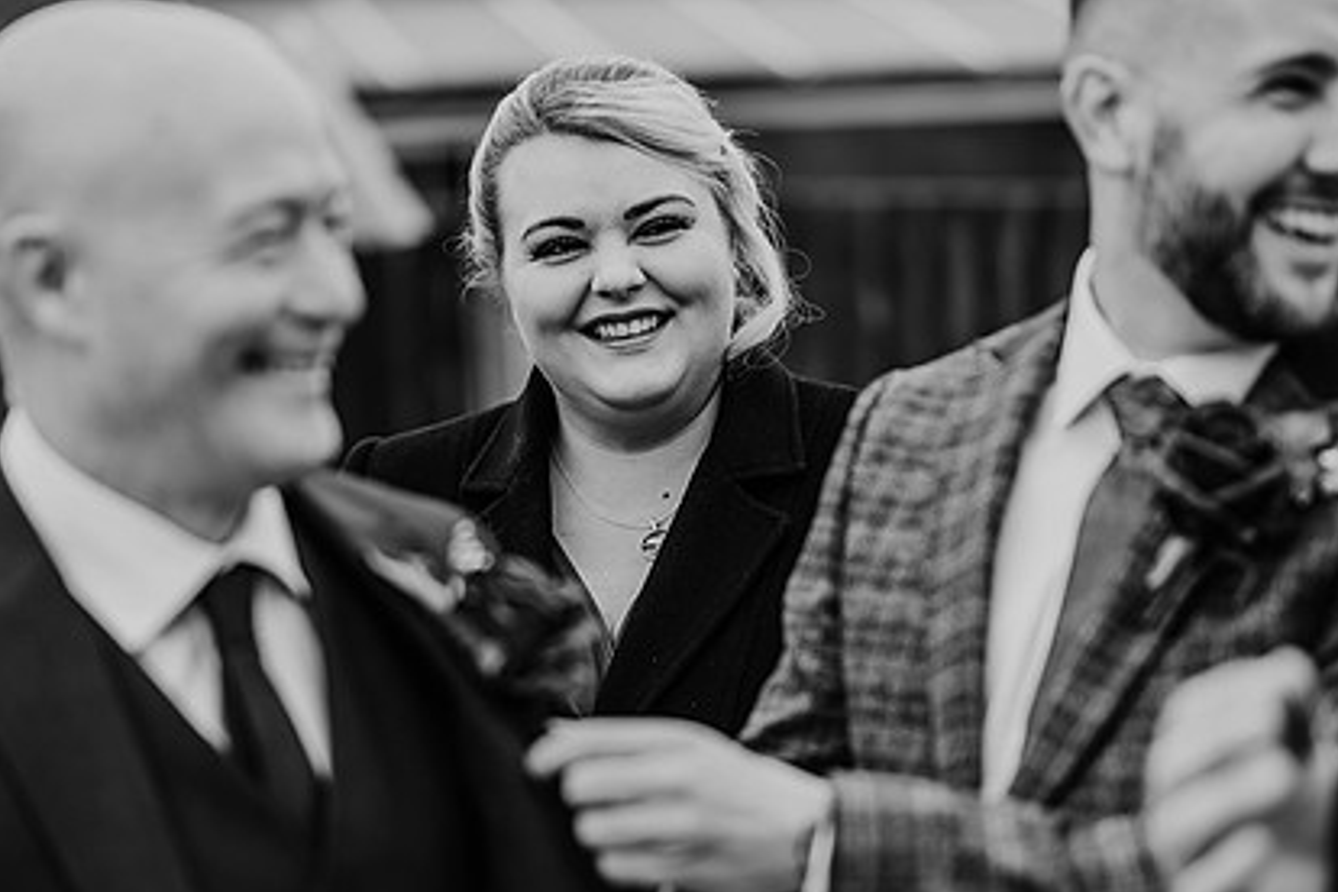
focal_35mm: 119
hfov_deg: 17.2
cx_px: 591
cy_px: 566
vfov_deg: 11.5
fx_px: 4422
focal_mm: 85
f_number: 1.8
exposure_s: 1/400
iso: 100
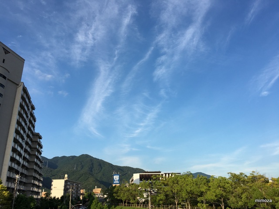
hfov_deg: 61.7
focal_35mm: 29
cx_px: 140
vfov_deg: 48.2
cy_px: 104
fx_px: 234
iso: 25
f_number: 2.2
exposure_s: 1/1099
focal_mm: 4.15
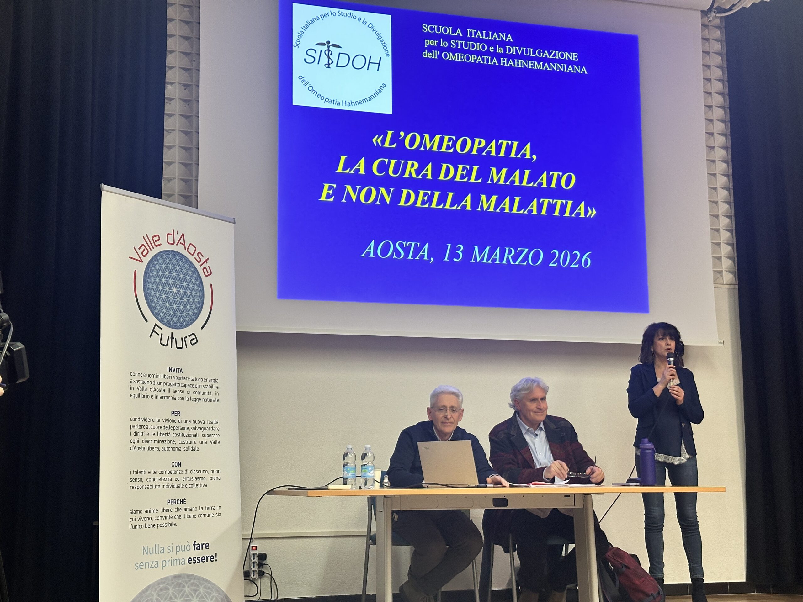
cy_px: 301
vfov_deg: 30.3
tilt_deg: +8.8
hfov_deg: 39.7
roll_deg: +1.0
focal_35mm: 48
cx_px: 402
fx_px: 1113
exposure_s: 1/50
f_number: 1.78
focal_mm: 6.86
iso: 250
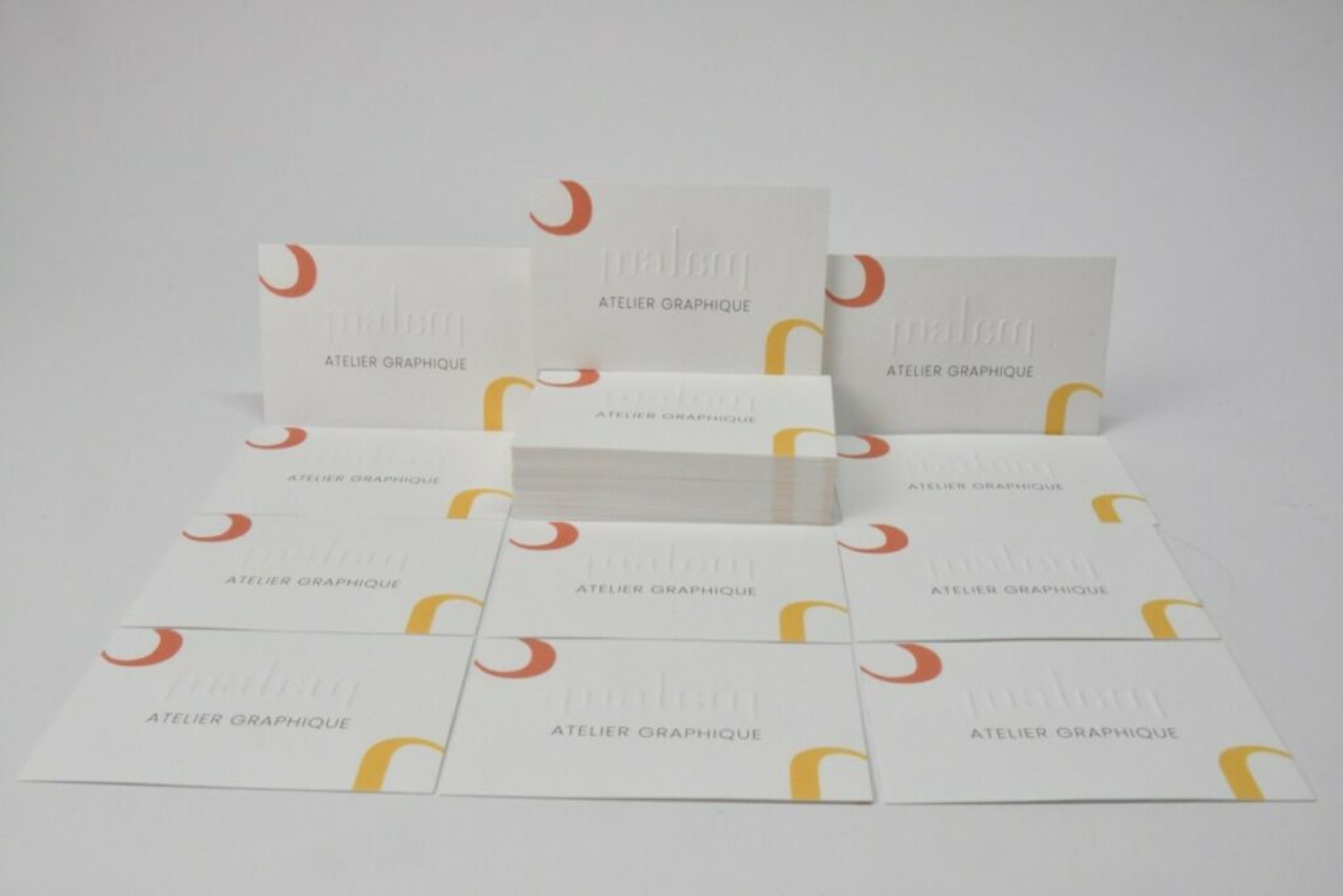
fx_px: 1492
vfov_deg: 33.4
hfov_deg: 48.5
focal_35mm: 40
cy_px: 448
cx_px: 672
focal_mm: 27
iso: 2500
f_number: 18
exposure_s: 1/200
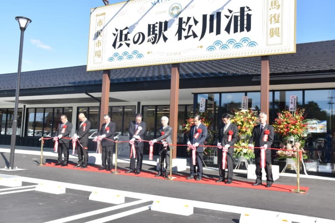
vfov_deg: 38.4
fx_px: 321
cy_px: 112
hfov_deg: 55.1
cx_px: 168
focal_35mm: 34
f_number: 11
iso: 640
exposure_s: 1/500
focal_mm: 23
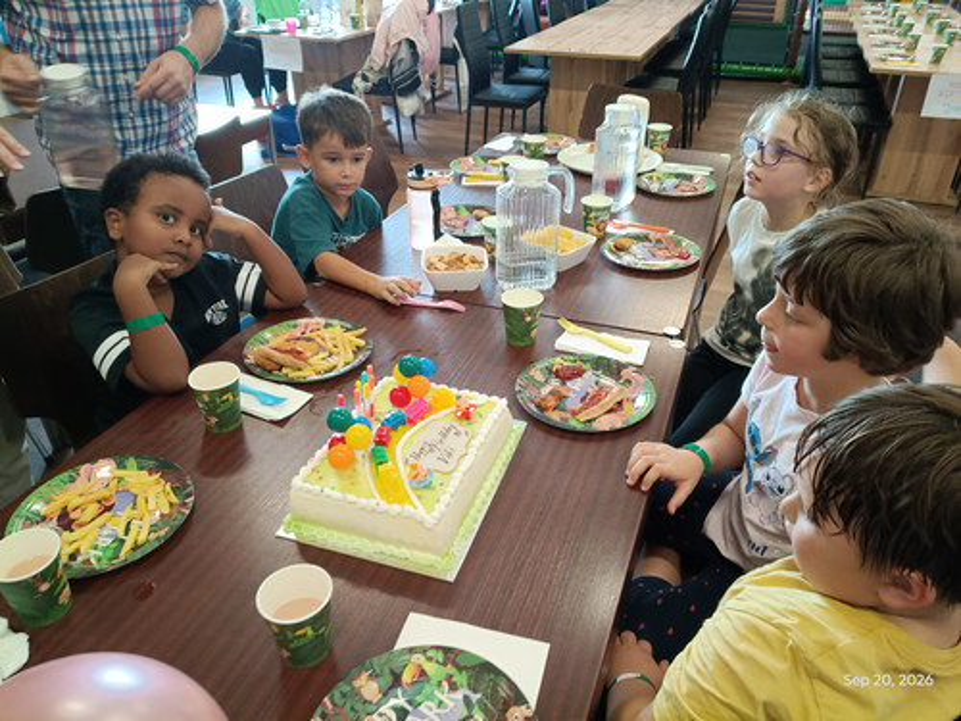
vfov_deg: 53.1
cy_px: 360
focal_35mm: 26
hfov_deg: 67.3
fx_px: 722
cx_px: 480
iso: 1129
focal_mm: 4.81
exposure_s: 1/33.3
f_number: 1.8
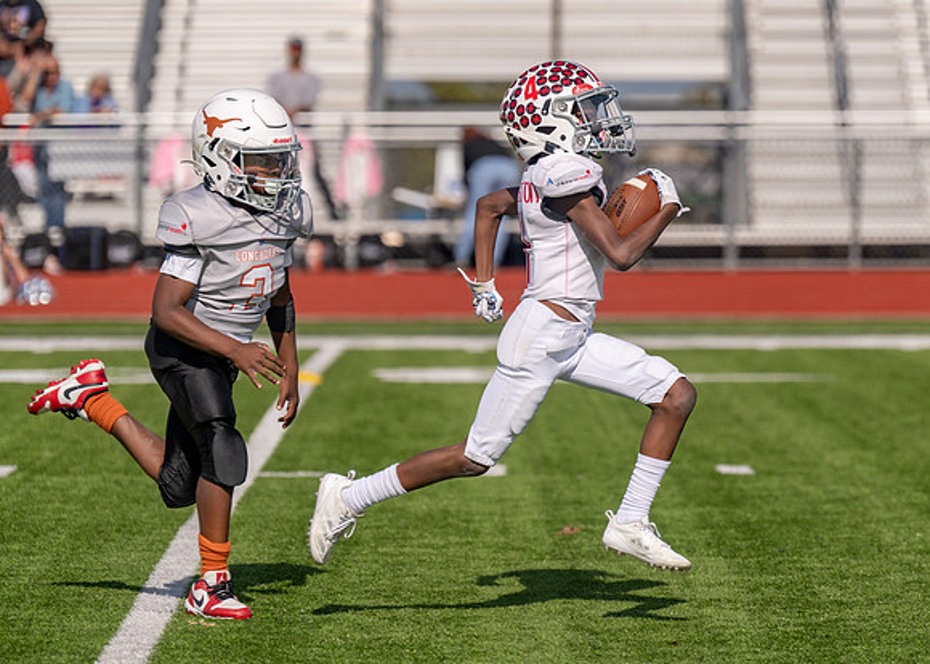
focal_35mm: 252
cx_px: 597
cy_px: 305
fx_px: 6658
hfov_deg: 8.0
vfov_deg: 5.7
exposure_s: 1/4000
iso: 160
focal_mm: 200
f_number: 4
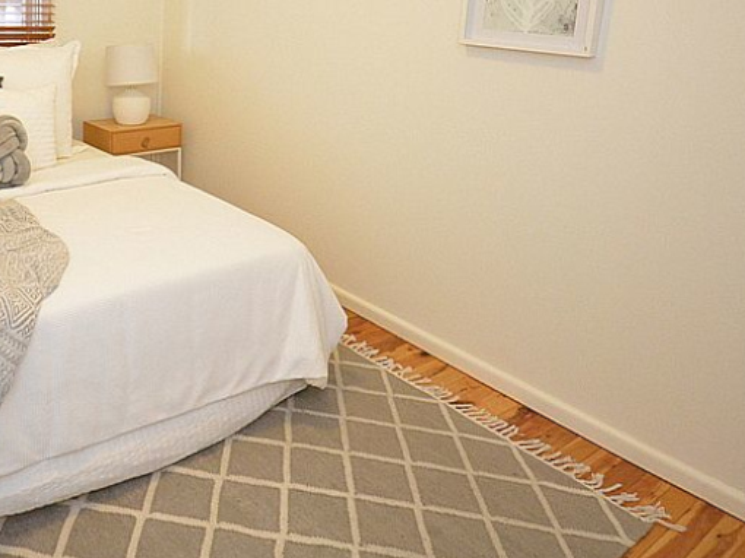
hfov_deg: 58.0
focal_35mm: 29
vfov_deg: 45.5
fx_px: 624
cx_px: 172
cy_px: 103
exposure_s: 1/60
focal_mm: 10
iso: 220
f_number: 4
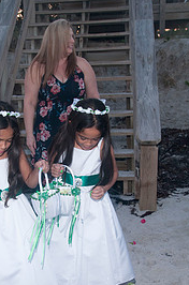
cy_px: 204
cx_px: 45
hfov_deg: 21.9
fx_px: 483
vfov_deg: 32.5
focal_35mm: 61
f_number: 6.3
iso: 400
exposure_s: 1/250
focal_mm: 24
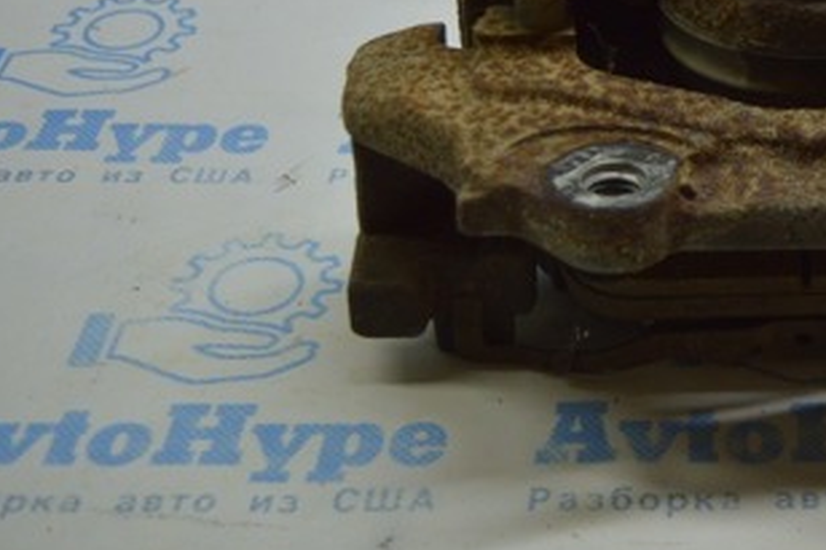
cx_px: 847
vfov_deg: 16.6
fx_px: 1857
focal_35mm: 81
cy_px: 39
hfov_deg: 23.9
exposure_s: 1/125
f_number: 4
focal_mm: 26
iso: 400
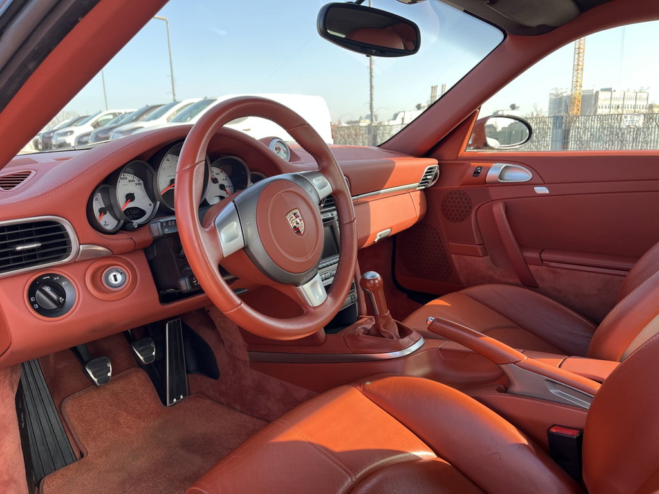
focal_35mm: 26
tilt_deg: -11.9
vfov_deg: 53.1
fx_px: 495
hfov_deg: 67.3
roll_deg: +1.5
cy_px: 247
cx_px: 330
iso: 50
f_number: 1.6
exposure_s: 1/249
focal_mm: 5.1
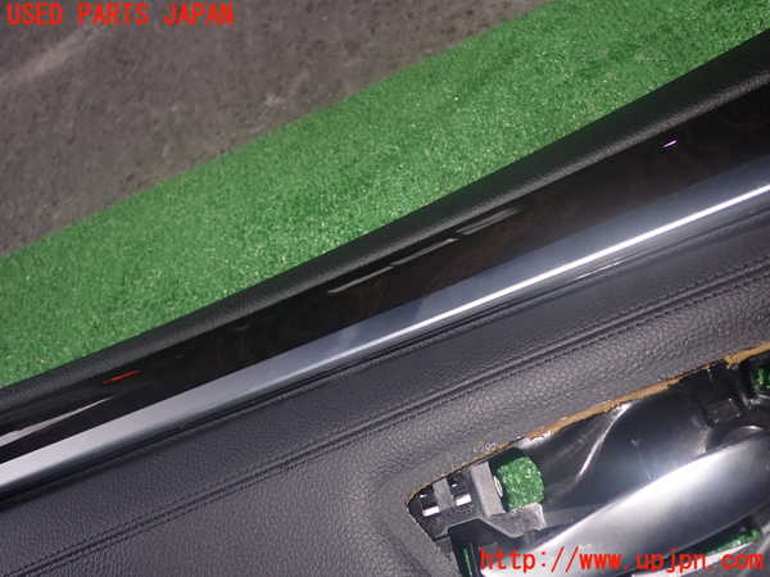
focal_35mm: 36
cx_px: 385
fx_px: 801
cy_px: 288
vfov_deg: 39.7
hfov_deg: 51.4
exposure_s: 1/40
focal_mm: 6.37
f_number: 7.1
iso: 200
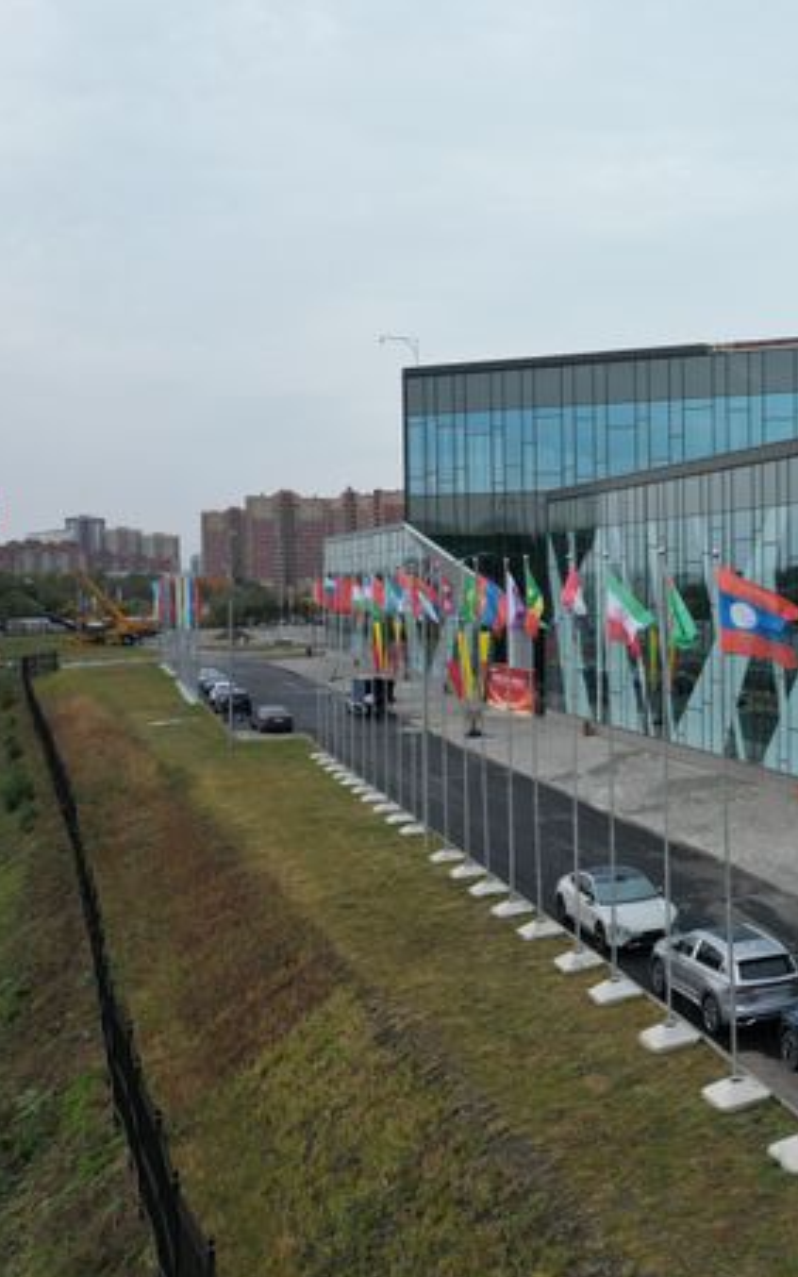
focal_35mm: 35
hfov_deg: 32.2
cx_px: 867
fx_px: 1218
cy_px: 648
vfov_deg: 55.3
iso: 140
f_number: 1.7
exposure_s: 1/250
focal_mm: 6.72
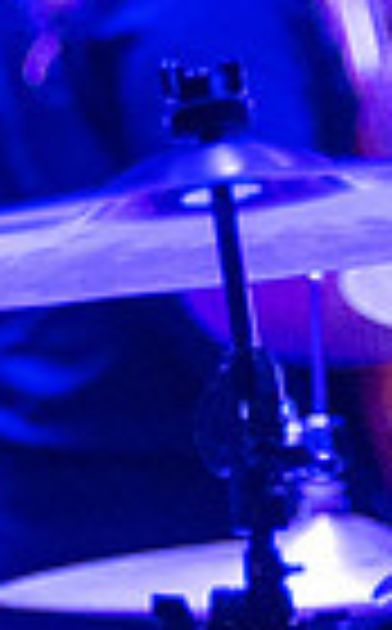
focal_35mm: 534
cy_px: -113
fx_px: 9166
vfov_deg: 3.9
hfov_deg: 2.4
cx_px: -509
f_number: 2.8
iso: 4000
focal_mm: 100
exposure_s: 1/400
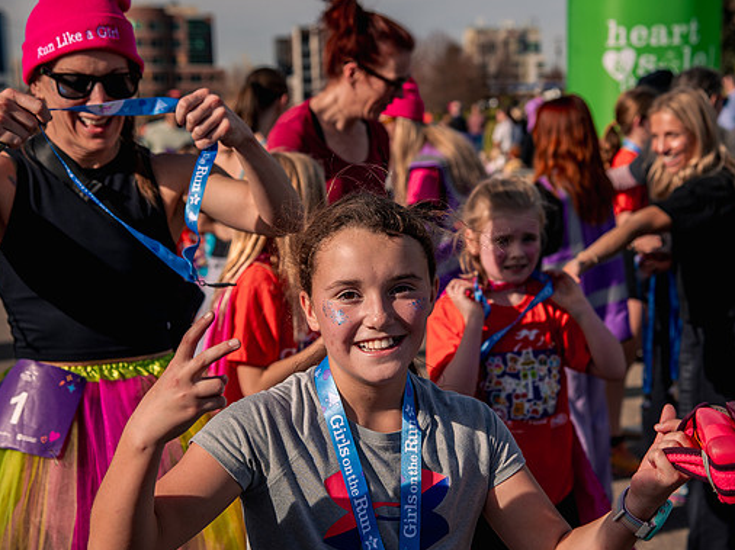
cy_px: 269
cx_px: 414
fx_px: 1592
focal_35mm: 75
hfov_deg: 26.0
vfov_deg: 19.6
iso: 200
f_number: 5.6
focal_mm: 66
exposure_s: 1/1600
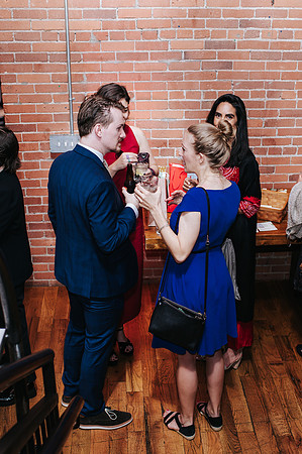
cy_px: 227
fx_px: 663
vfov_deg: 37.8
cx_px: 174
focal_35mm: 53
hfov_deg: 25.6
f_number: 3.2
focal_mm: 35
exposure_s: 1/200
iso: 800
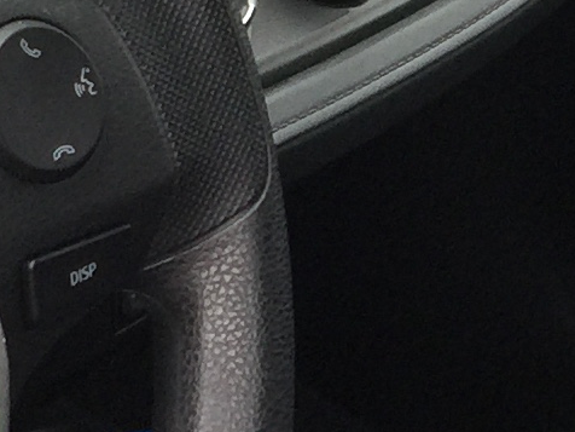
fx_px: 3306
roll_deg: -9.5
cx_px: 471
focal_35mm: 199
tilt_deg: -32.2
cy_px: 332
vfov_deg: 7.5
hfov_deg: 9.9
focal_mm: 4.15
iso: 50
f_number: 2.2
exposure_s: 1/30
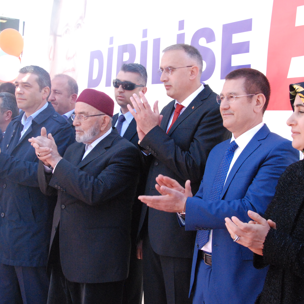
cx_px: 150
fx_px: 586
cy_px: 147
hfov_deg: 29.1
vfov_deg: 29.1
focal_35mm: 59
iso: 1600
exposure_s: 1/400
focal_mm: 30
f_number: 10
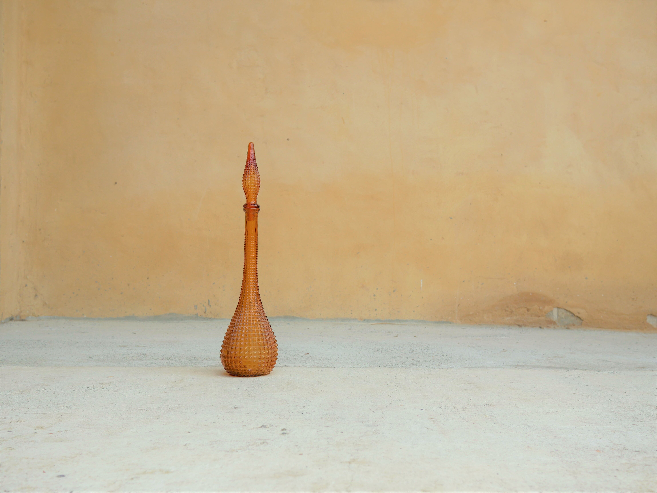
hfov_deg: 46.8
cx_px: 328
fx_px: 760
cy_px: 246
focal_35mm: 40
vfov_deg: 36.0
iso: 200
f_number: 3.5
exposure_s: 1/400
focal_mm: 20
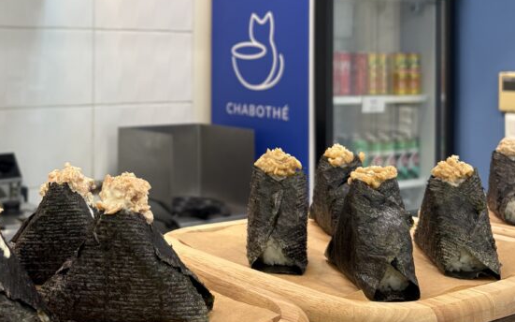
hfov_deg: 48.2
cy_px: 58
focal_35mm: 40
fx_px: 561
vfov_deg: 31.1
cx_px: 161
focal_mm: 5.96
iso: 100
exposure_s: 1/50
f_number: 1.6
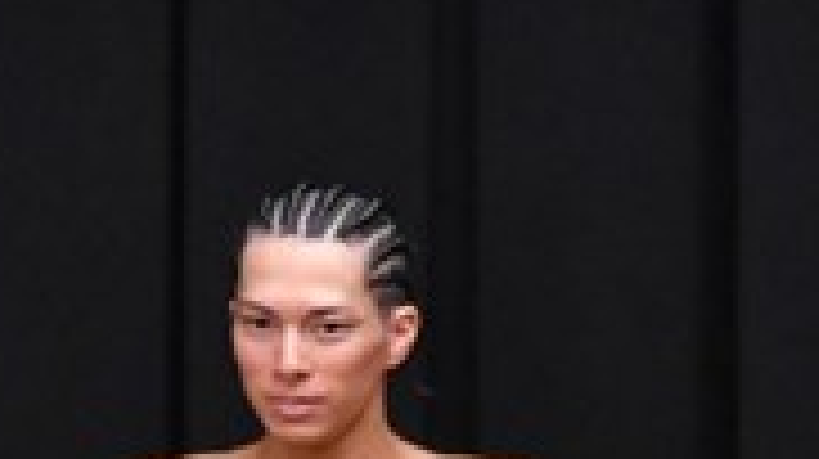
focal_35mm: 1072
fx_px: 23260
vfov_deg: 1.1
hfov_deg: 2.0
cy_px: 986
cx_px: -268
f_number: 5.6
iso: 8000
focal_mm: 160
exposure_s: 1/400
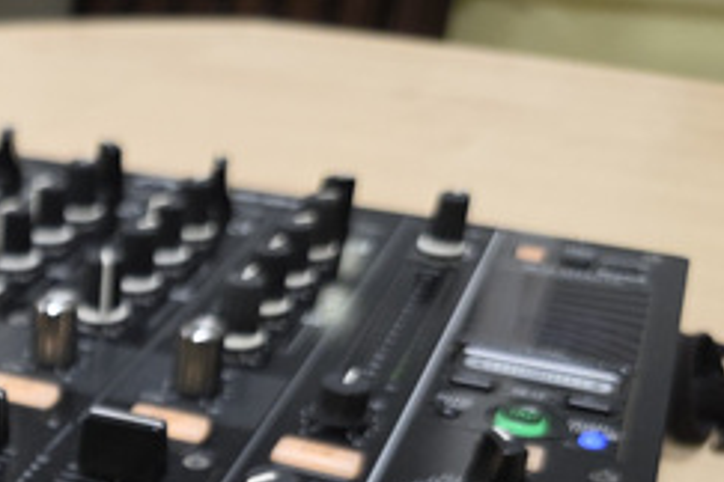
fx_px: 1186
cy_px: 666
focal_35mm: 59
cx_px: -98
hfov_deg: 30.0
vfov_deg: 20.5
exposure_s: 1/100
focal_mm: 6.3
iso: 200
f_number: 1.7
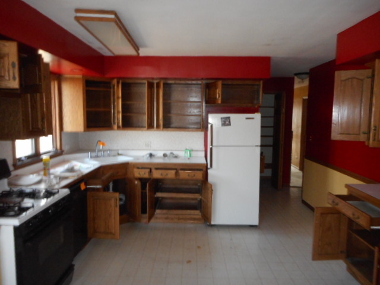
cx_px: 190
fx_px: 274
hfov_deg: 69.4
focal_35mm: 25
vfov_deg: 54.9
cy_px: 142
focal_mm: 4.5
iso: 360
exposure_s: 1/25
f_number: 3.7
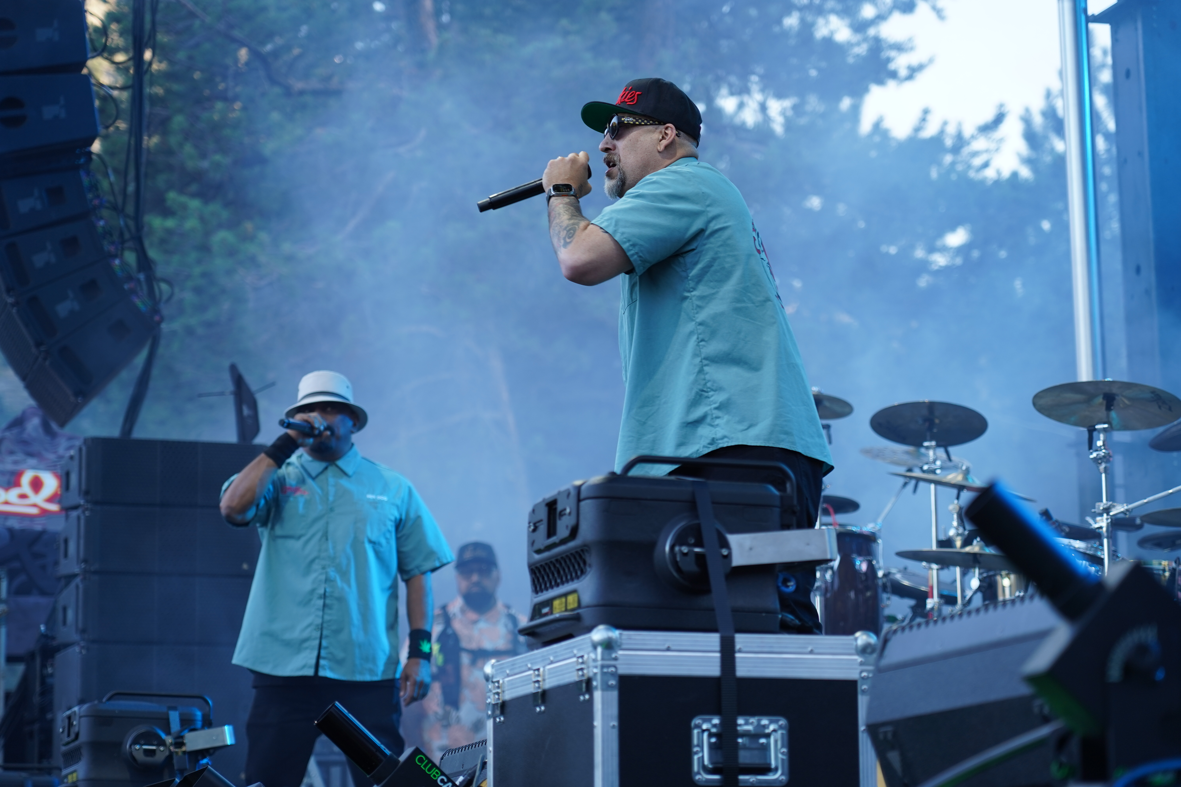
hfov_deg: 19.5
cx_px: 590
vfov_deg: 13.0
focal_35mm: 105
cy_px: 394
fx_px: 3444
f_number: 4
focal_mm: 105
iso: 250
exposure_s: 1/125
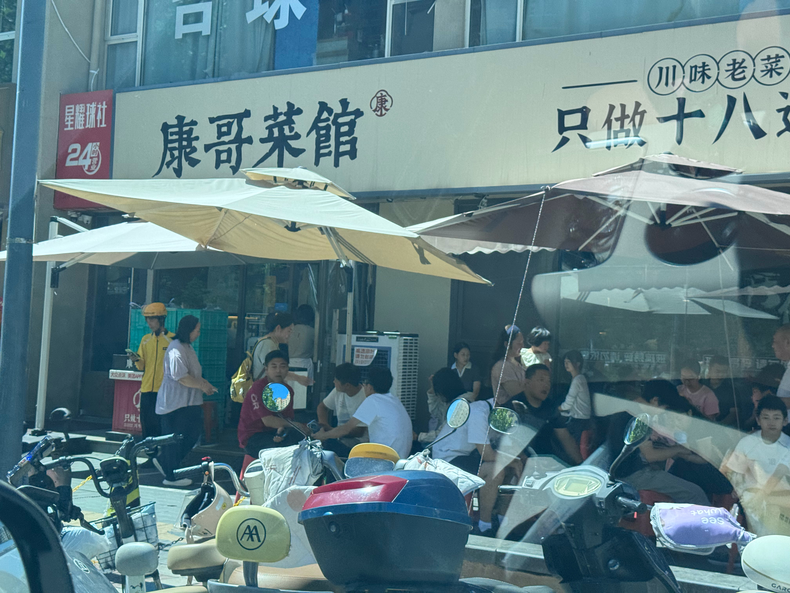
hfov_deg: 39.7
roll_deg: -3.3
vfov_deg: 30.3
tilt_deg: +5.0
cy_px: 296
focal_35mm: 48
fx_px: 1095
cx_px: 395
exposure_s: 1/966
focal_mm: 6.76
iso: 64
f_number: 1.78
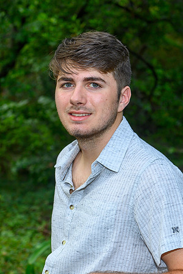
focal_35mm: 122
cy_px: 155
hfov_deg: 11.2
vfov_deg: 16.7
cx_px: 91
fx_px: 934
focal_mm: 60
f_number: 5
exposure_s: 1/100
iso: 200
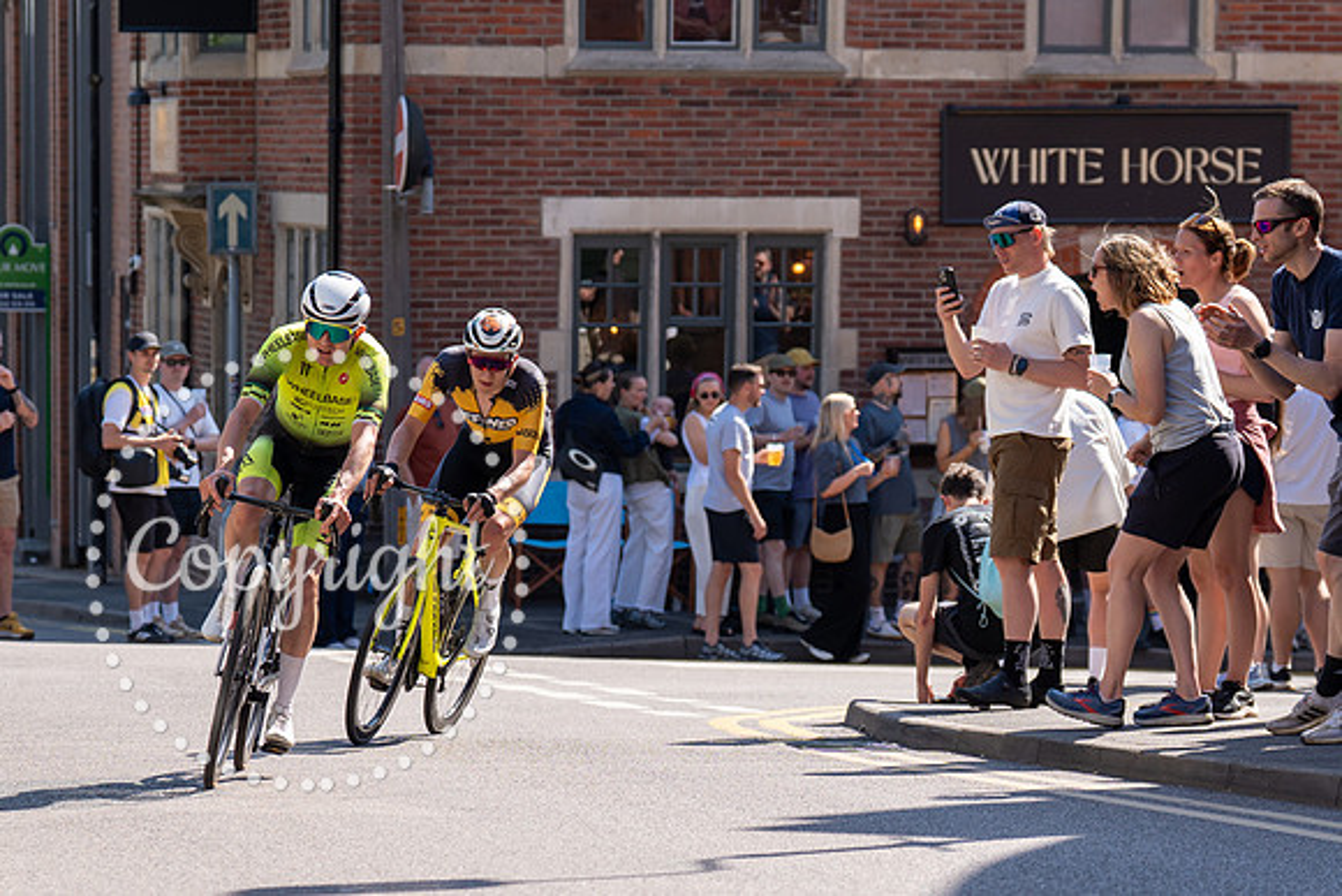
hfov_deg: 14.4
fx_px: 5293
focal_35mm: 142
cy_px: 536
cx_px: 306
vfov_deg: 9.7
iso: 160
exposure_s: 1/1000
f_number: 3.5
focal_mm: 81
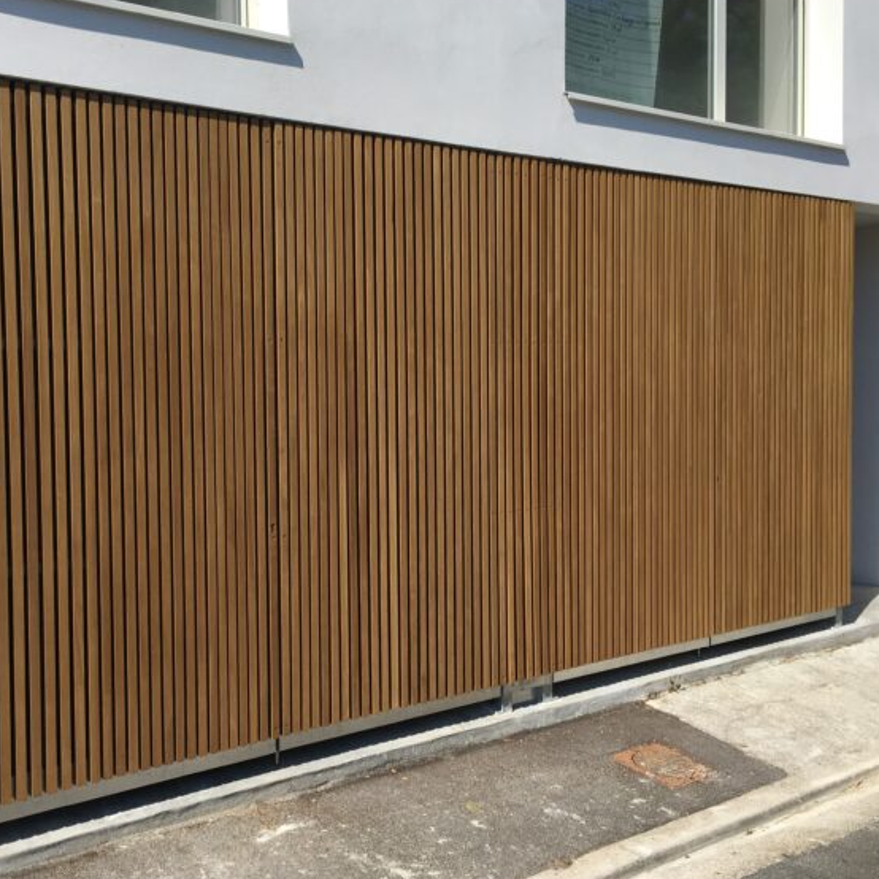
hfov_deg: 44.7
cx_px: 362
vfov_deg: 44.9
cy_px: 428
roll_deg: +0.1
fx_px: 1063
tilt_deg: -2.1
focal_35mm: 37
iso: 25
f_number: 2.2
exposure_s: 1/1789
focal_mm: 4.15
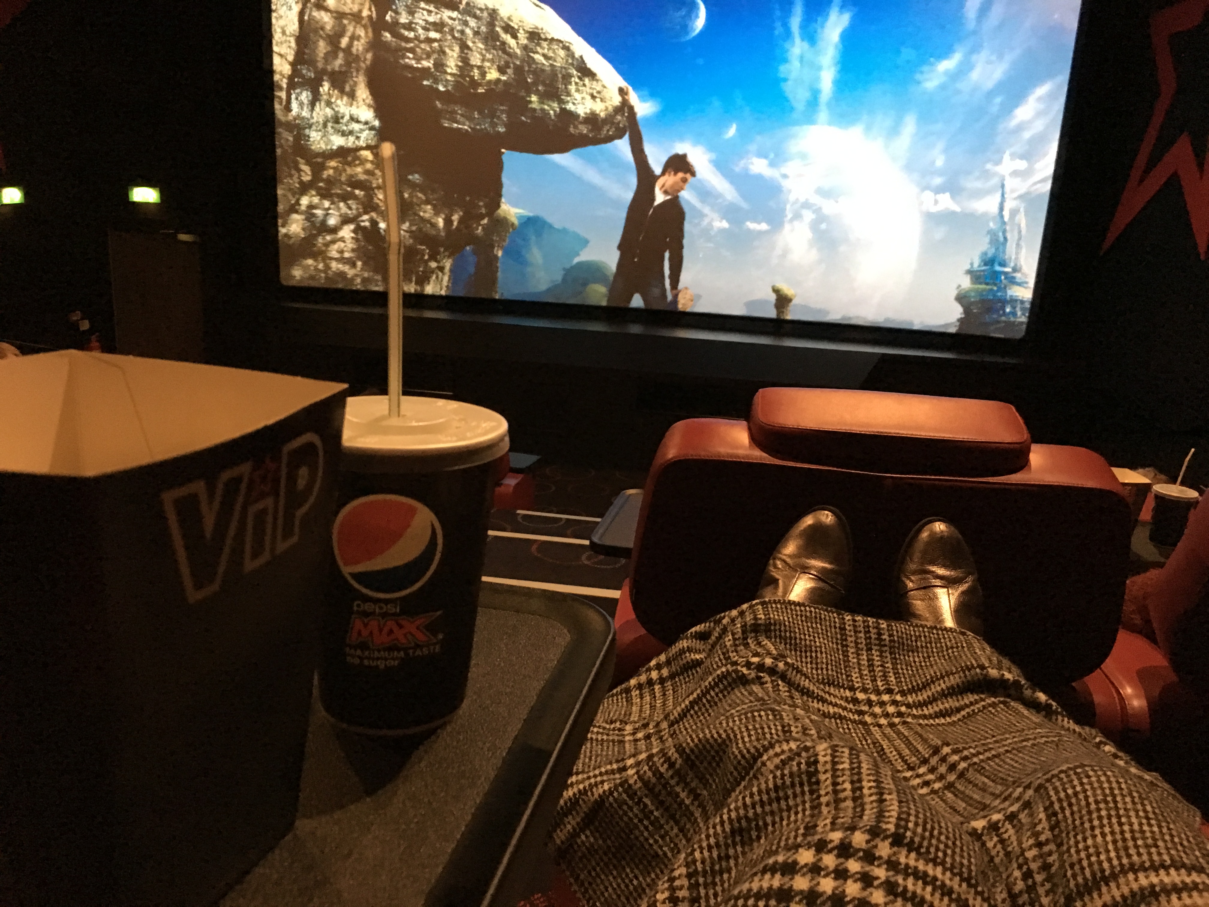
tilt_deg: -16.5
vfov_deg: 48.2
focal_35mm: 29
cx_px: 604
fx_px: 1013
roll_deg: -2.9
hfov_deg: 61.7
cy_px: 454
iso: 320
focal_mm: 4.15
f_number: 2.2
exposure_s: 1/17
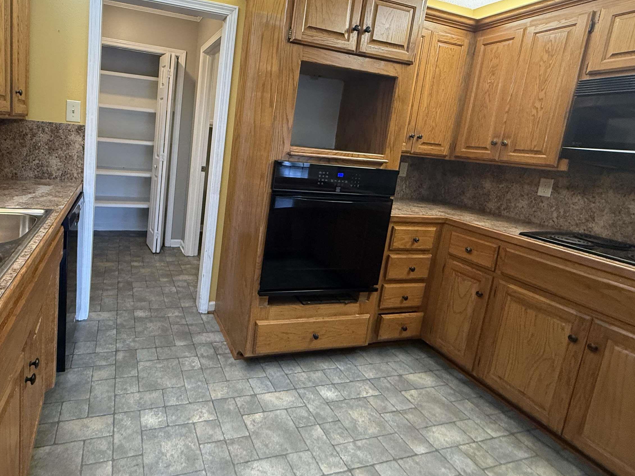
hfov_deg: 82.5
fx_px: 349
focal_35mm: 19
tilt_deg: -8.5
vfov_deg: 67.8
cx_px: 225
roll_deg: -5.4
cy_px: 183
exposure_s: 1/60
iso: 400
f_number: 2.2
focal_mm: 2.22
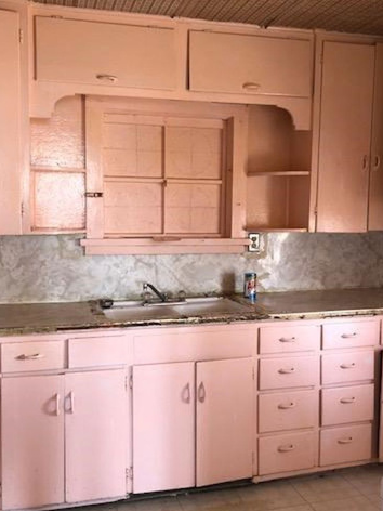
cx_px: 196
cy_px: 259
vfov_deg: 49.0
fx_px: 561
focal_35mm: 38
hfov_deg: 37.7
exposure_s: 1/15
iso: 50
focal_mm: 3.99
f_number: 1.8
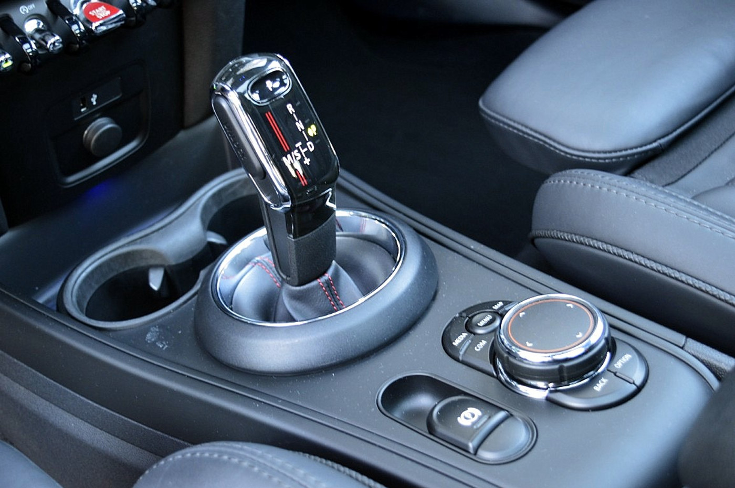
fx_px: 1040
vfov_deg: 26.4
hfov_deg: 38.9
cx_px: 368
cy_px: 244
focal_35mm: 51
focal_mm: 34
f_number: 4.5
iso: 800
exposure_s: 1/8
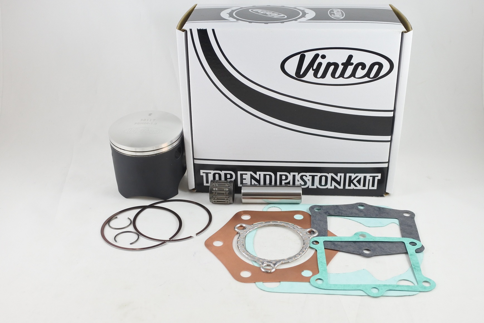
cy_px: 162
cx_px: 242
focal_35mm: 34
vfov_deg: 38.9
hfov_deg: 55.8
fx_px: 457
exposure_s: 1/125
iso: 500
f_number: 4
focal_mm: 12.8
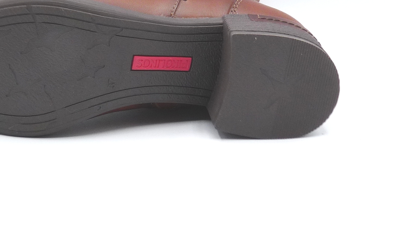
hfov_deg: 30.4
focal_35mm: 67
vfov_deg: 19.3
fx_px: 719
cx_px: 137
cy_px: 73
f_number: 4
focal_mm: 4.8
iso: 100
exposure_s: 1/160
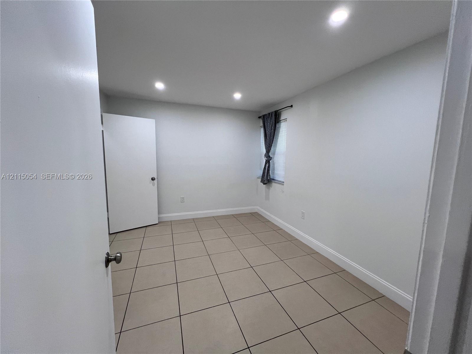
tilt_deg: -5.9
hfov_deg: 106.2
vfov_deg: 89.9
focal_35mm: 13
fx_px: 177
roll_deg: -0.5
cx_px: 236
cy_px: 177
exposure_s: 1/120
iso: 125
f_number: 1.8
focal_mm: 1.57
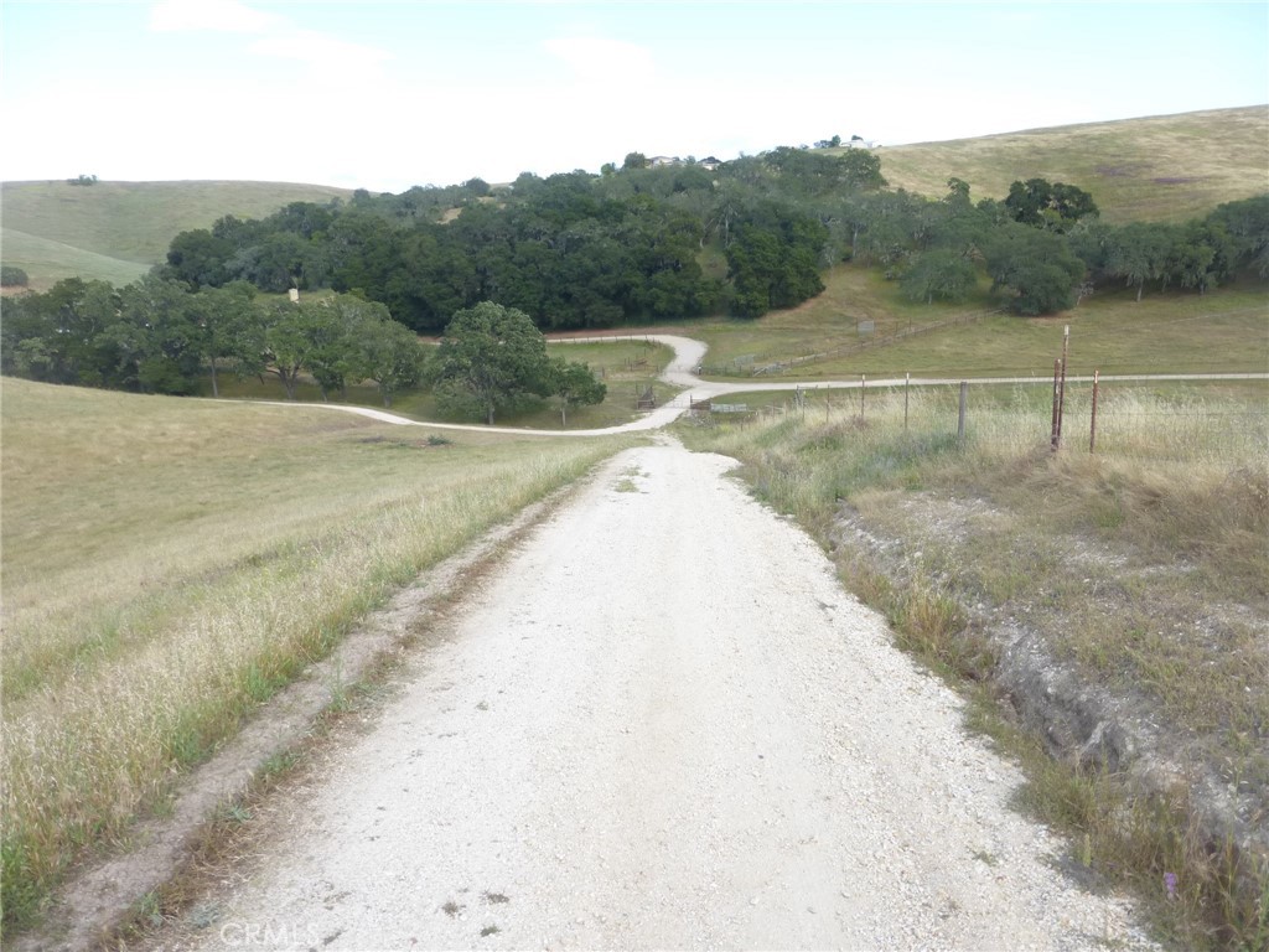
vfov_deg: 56.8
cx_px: 634
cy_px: 476
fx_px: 880
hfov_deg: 71.6
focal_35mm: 24
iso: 100
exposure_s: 1/250
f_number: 4
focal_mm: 4.3
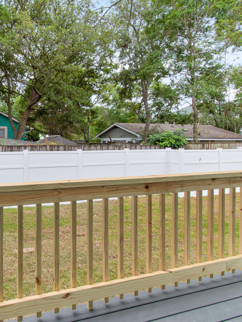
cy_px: 138
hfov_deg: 51.7
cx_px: 51
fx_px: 233
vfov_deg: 69.0
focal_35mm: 25
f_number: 6.3
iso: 100
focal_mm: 10
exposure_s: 1/160
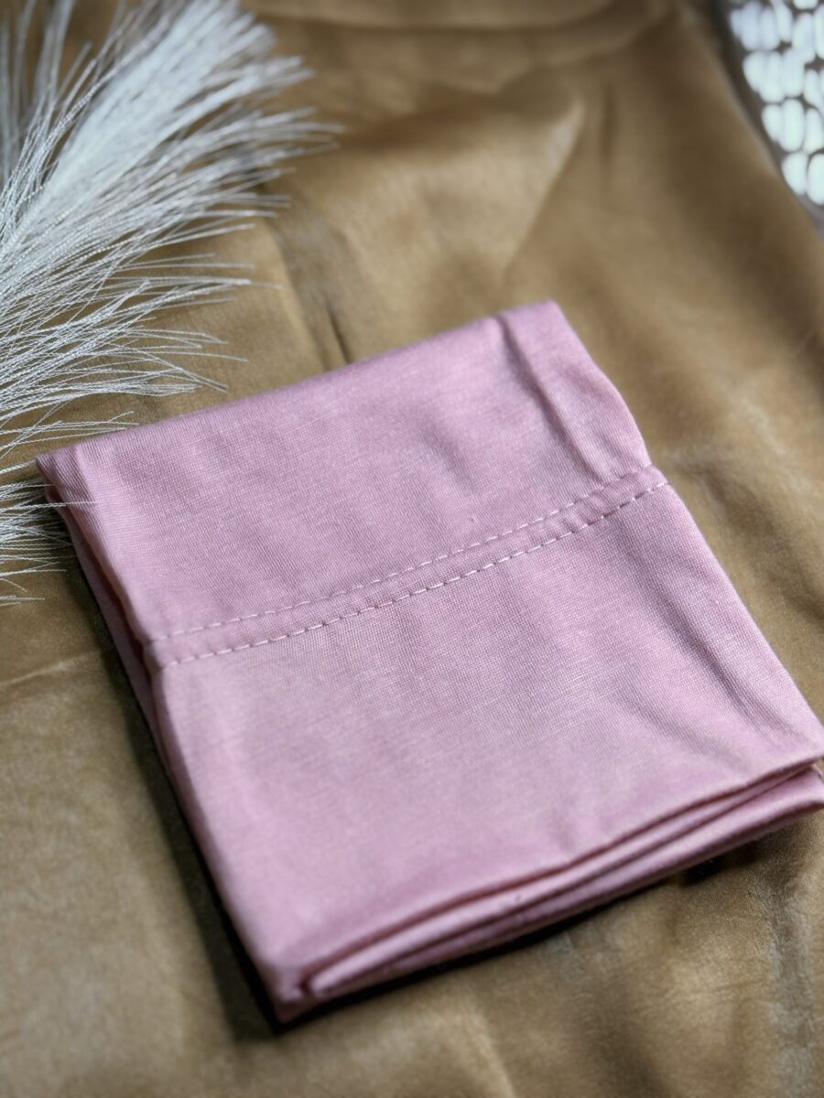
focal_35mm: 52
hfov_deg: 28.0
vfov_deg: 36.8
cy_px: 549
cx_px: 412
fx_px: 1650
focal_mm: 5.96
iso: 50
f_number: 1.6
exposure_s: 1/56
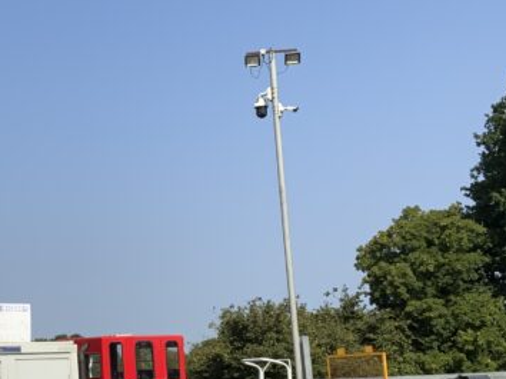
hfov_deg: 22.3
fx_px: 1227
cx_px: -13
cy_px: 180
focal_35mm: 84
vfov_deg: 17.5
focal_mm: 3
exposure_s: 1/2427
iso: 20
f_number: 1.8
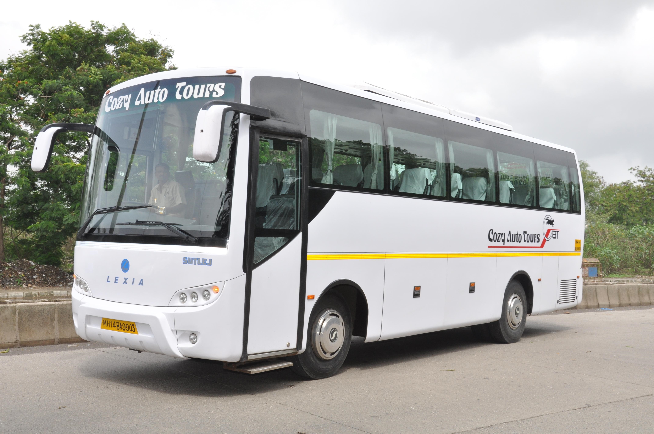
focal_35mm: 42
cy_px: 217
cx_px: 327
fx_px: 762
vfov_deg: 31.8
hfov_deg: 46.4
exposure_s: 1/125
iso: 400
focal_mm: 28
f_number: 16
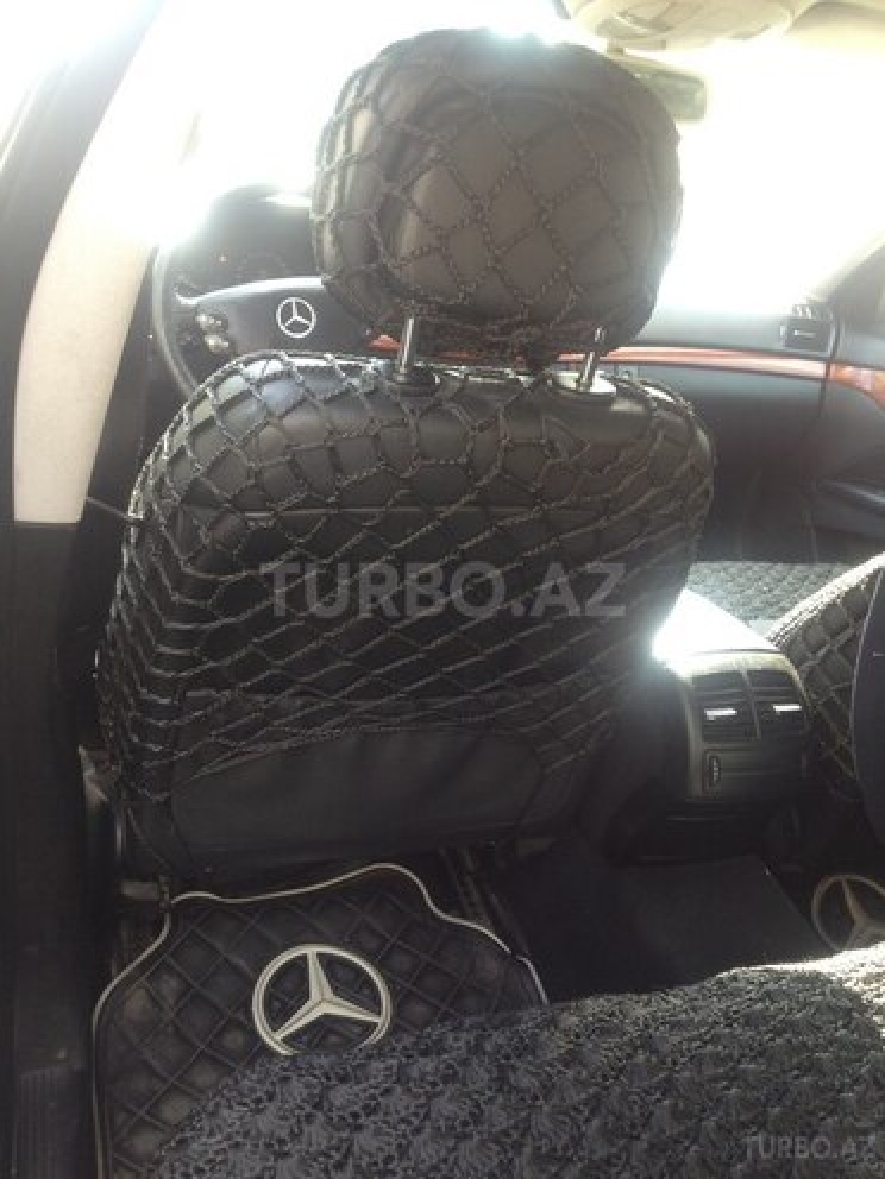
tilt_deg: -24.9
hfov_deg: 42.9
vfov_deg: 55.4
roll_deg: -5.5
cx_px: 442
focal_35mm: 33
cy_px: 590
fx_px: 1125
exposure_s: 1/40
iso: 50
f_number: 2.4
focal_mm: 4.12
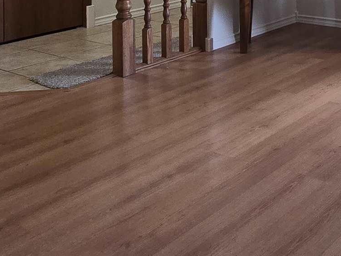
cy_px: -98
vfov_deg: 23.5
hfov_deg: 33.7
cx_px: 323
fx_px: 522
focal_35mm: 53
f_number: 2.2
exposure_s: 1/60
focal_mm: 2.2
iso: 200
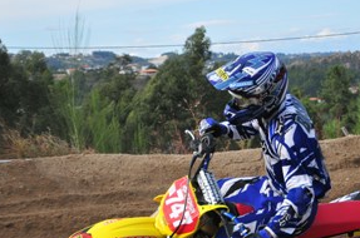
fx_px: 1227
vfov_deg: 11.1
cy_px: 183
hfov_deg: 16.7
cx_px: 212
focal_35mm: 123
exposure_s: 1/1600
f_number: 5
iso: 400
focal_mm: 52
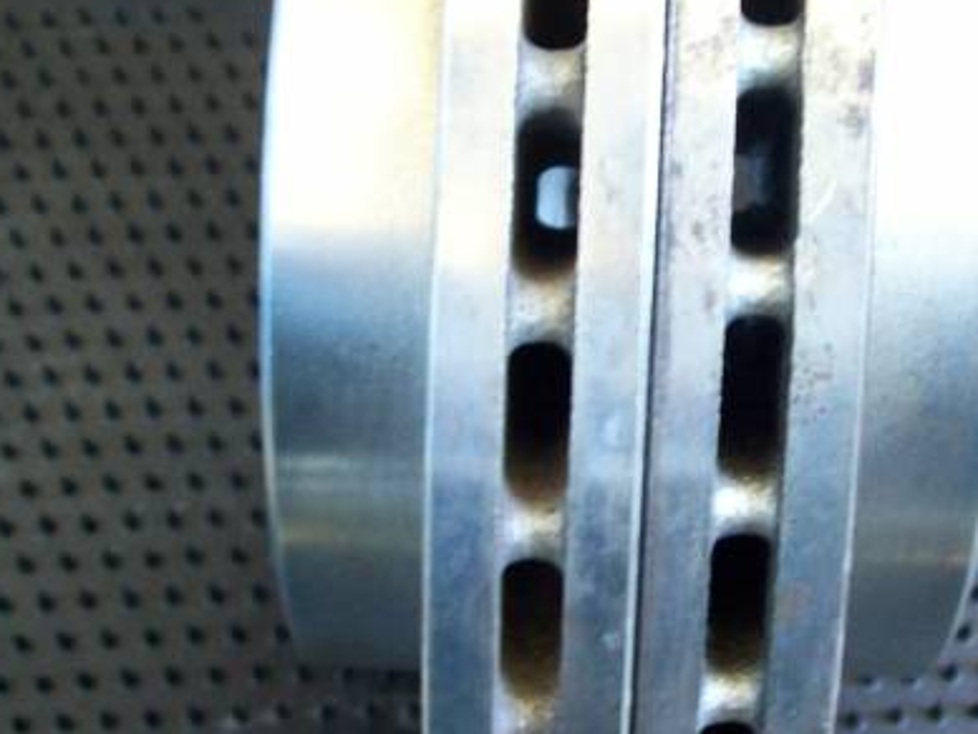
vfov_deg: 19.4
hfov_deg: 25.5
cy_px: 343
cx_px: 639
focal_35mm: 76
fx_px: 2147
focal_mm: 6
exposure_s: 1/8
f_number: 2.7
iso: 169
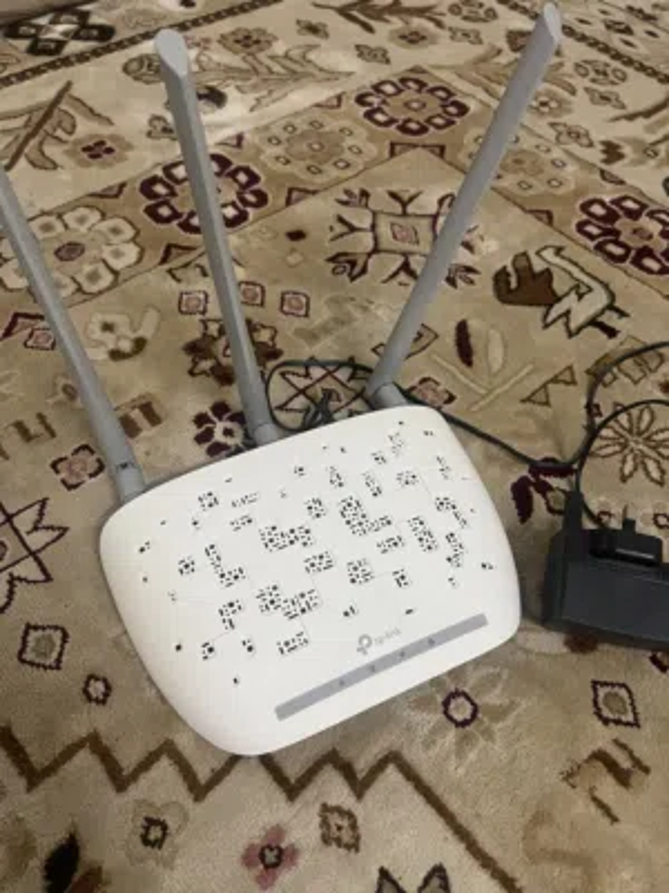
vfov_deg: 69.4
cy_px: 446
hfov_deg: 54.9
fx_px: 644
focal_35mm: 25
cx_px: 334
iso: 400
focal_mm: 5.1
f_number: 1.6
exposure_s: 1/33
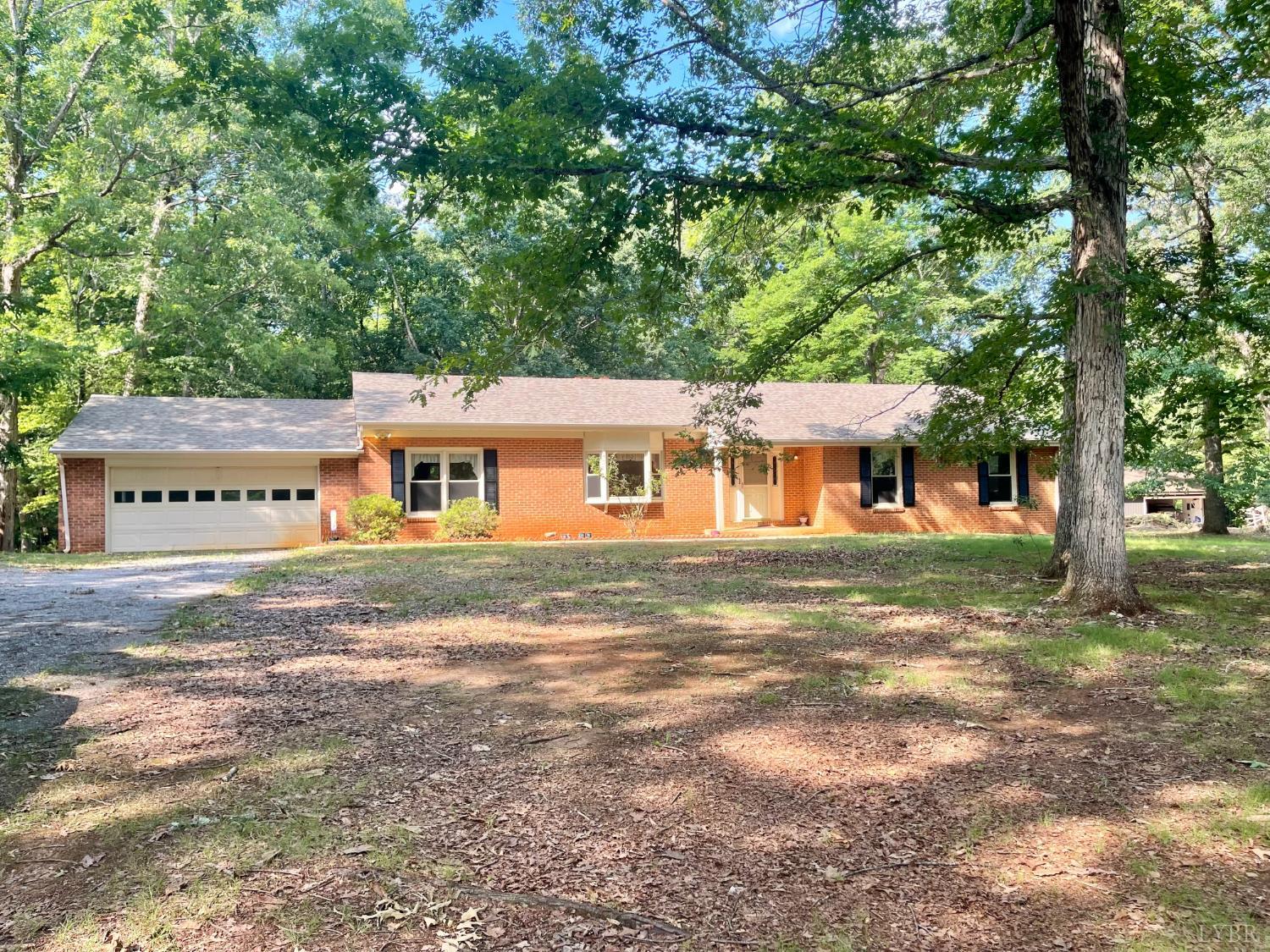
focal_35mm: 25
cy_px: 476
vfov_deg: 54.9
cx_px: 635
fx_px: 917
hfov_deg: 69.4
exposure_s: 1/358
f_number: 1.6
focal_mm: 5.1
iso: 32
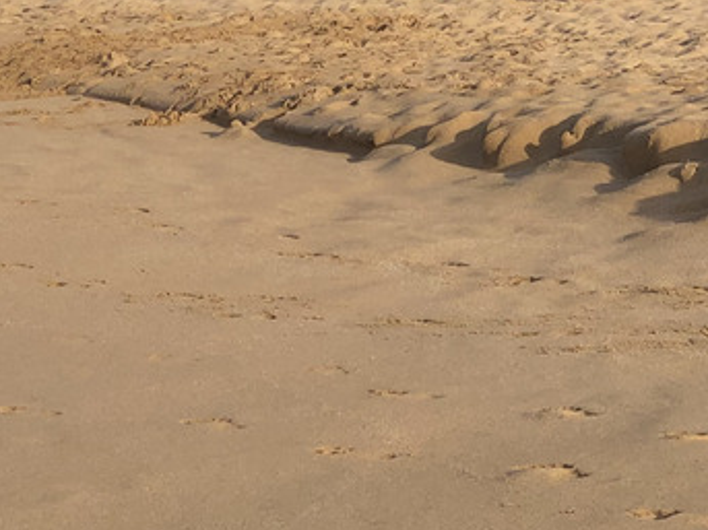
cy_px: -200
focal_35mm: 182
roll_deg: -0.2
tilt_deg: +1.1
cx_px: 213
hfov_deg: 10.9
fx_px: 3721
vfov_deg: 8.0
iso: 16
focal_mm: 6
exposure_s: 1/558
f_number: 2.4
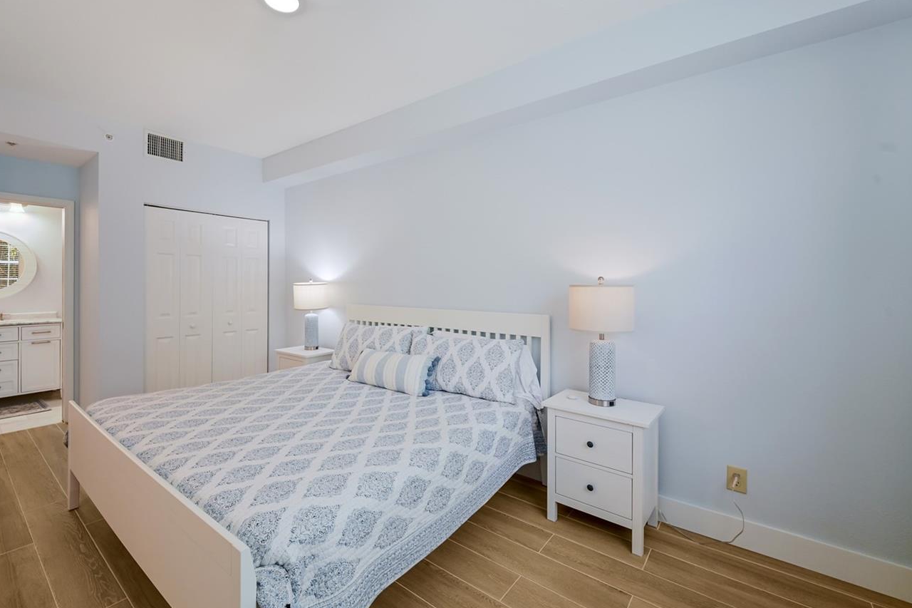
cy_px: 286
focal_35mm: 15
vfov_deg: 77.2
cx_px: 415
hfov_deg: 100.1
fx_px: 380
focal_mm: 12
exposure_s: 1/3
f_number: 8
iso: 800
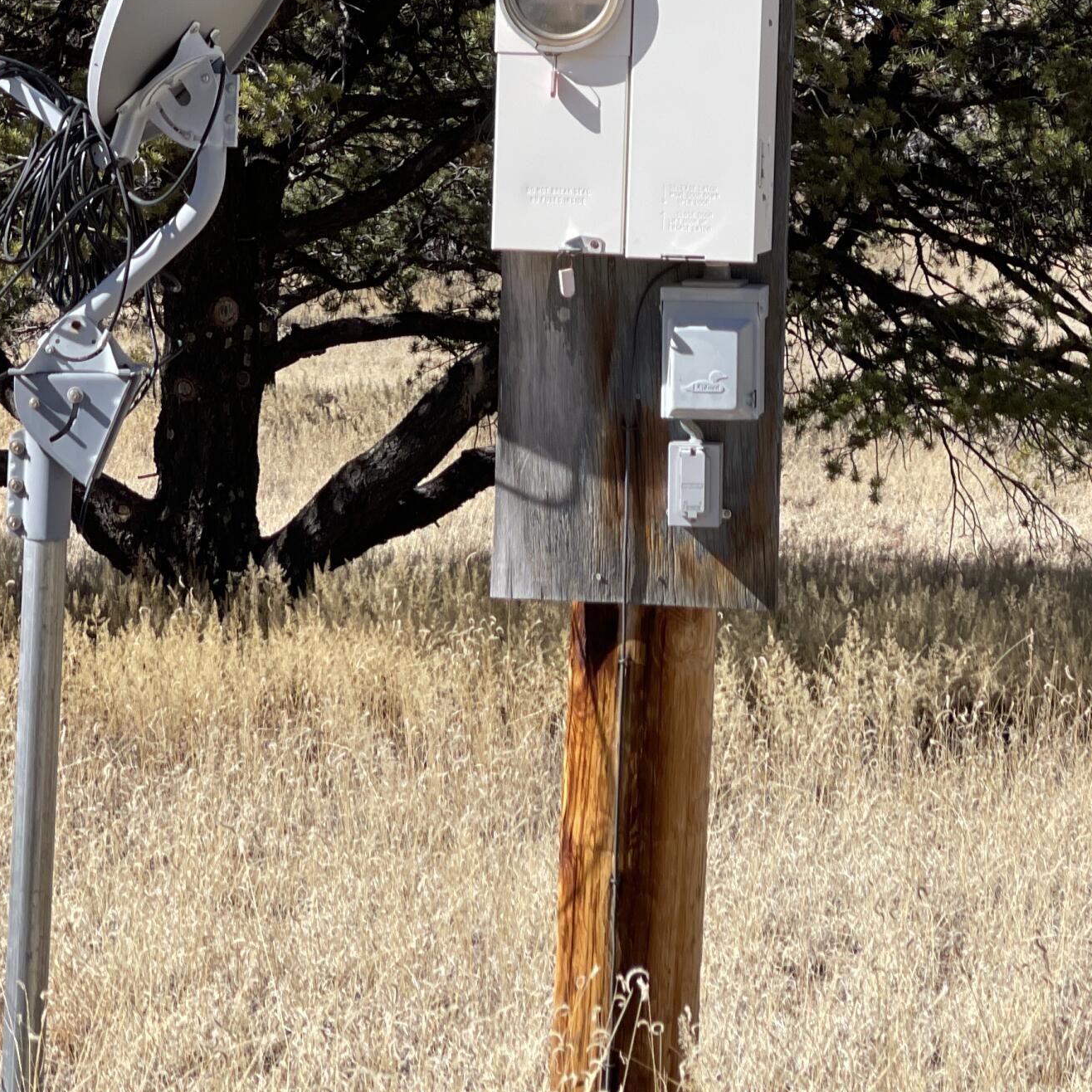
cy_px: 290
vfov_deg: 13.5
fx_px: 4604
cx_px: 675
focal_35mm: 129
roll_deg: -2.4
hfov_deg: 13.5
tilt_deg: -4.3
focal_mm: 7.5
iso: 32
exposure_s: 1/911
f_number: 2.2
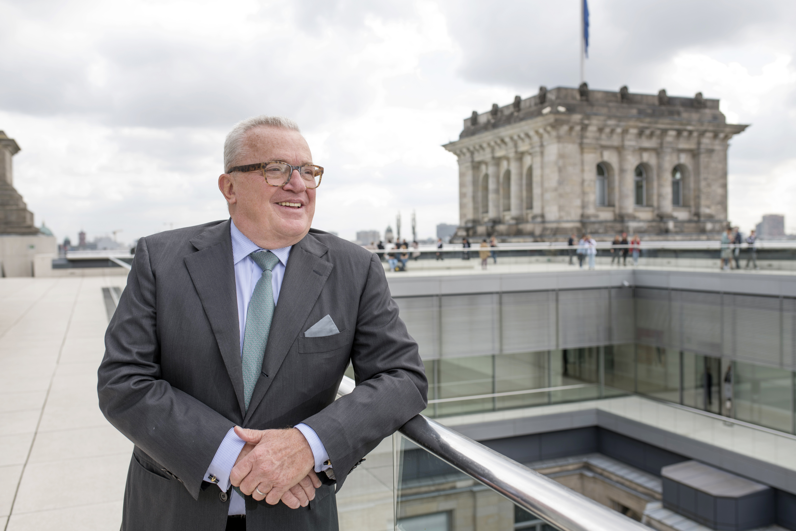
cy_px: 266
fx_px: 774
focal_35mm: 35
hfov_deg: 54.4
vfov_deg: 37.9
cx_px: 398
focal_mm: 35
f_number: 5
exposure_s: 1/160
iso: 31
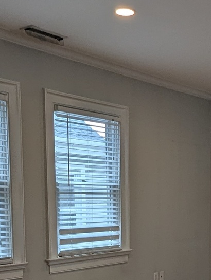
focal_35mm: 55
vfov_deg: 33.0
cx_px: 191
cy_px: 255
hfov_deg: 25.7
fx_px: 446
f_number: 2.2
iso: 46
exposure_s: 1/60.2
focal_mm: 1.95
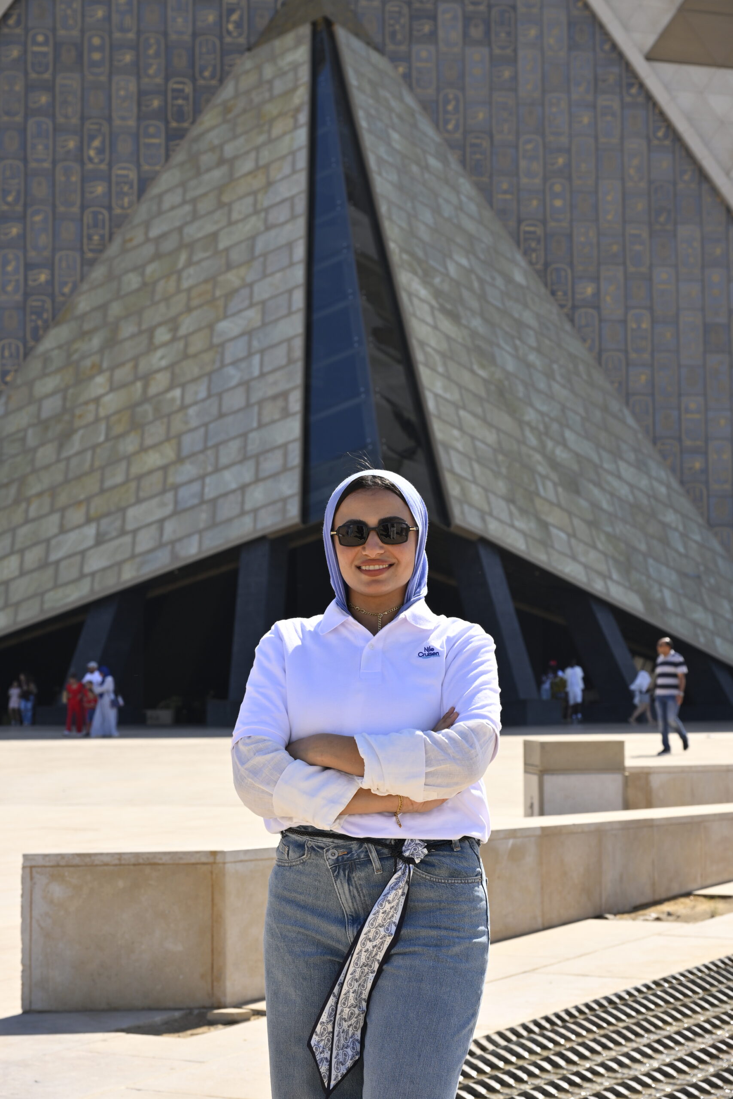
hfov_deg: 20.0
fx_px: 2076
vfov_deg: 29.7
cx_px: 366
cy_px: 550
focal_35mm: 68
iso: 100
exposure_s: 1/250
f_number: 8
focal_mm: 68
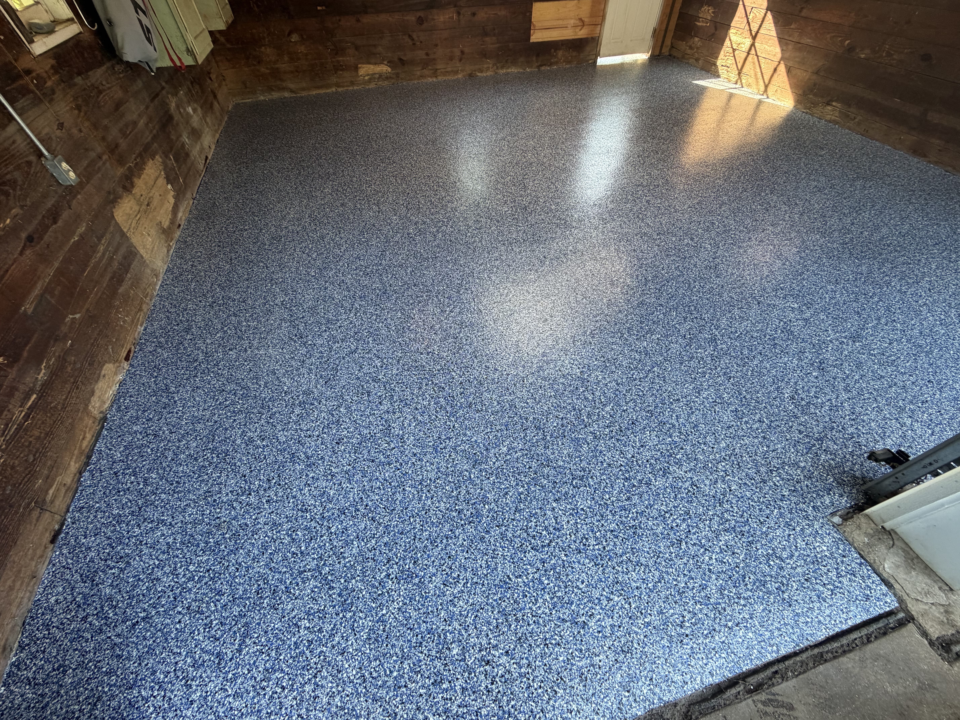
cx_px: 480
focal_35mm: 14
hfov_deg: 102.1
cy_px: 360
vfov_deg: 85.7
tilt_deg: -48.7
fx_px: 388
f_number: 2.2
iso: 160
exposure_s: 1/120
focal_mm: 2.22
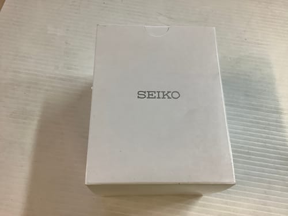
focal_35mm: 31
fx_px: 258
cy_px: 108
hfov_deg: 58.4
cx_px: 144
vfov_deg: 45.4
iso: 100
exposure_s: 1/50
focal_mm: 3.3
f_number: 2.4
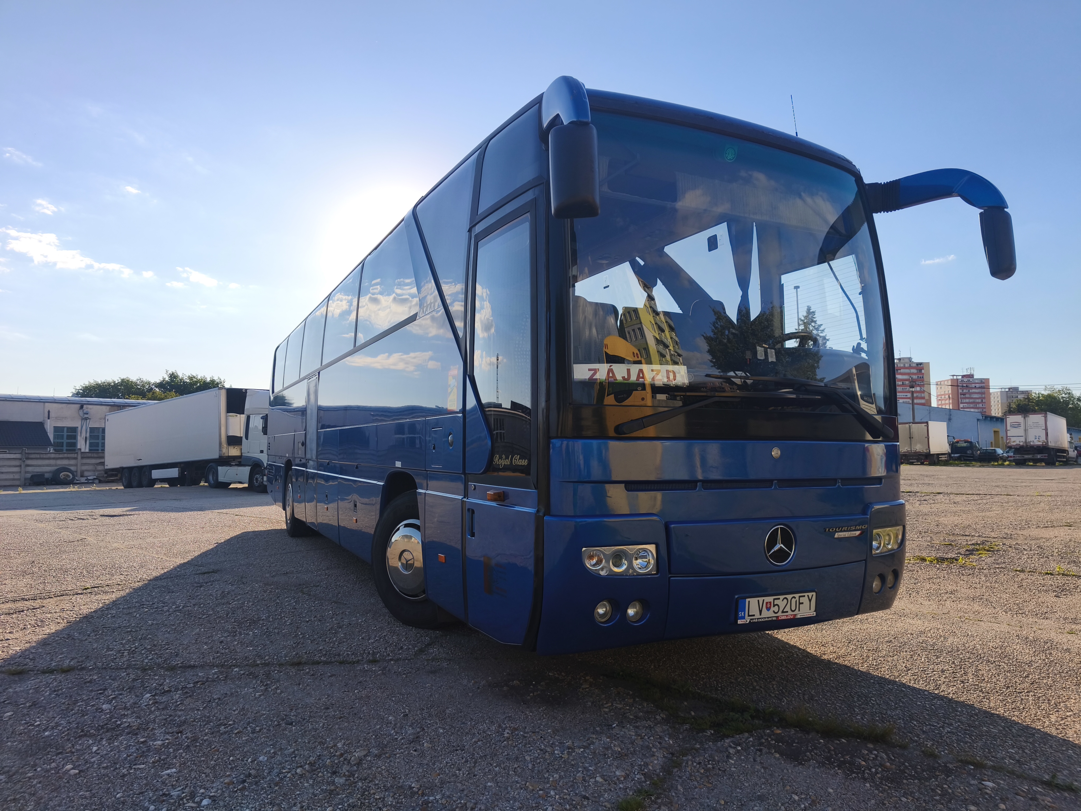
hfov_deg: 73.9
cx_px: 540
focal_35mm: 23
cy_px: 406
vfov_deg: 58.9
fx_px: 718
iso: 80
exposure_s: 1/2937
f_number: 1.7
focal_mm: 5.35
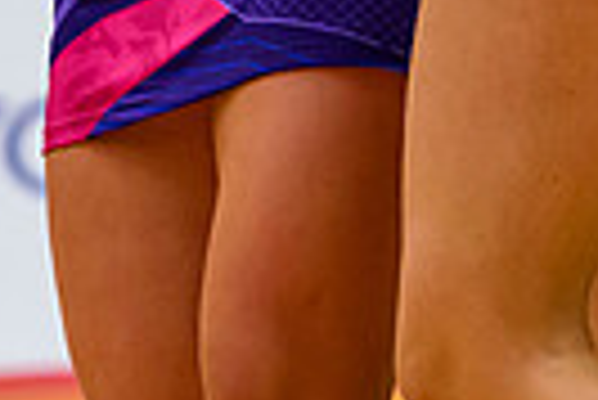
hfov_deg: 1.5
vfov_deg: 1.0
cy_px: -361
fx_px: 23214
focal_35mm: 1396
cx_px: 557
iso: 5000
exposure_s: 1/1000
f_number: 3.5
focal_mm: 200
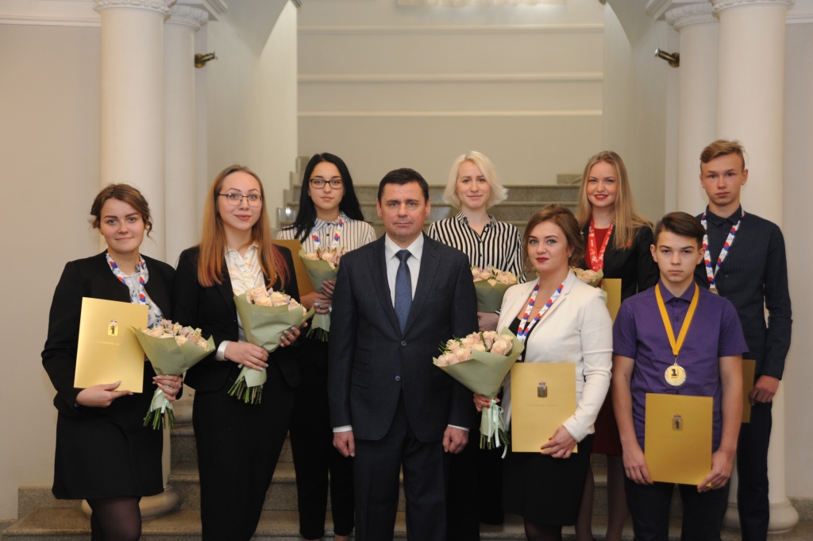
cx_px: 406
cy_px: 270
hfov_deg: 41.1
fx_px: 1083
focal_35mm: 48
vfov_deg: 28.0
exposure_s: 1/125
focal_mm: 48
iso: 1000
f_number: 3.5
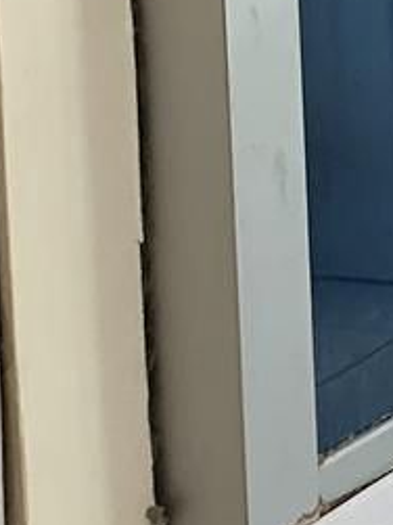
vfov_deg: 12.4
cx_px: 1041
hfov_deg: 8.3
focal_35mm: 159
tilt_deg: -9.1
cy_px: 69
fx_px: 2409
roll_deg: -1.4
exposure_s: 1/101
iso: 100
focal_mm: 4.25
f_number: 1.8
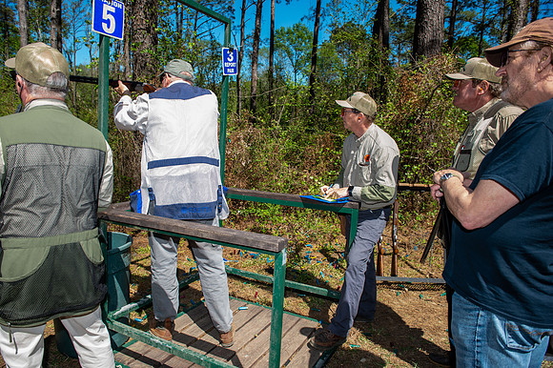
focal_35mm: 24
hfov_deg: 73.8
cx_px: 276
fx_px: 368
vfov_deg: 53.1
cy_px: 184
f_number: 5.6
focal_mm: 24
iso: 50
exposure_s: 1/160
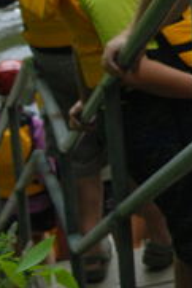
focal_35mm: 205
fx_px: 1638
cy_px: -112
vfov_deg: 9.8
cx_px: 578
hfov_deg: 6.2
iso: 250
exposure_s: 1/100
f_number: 7.1
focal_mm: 31
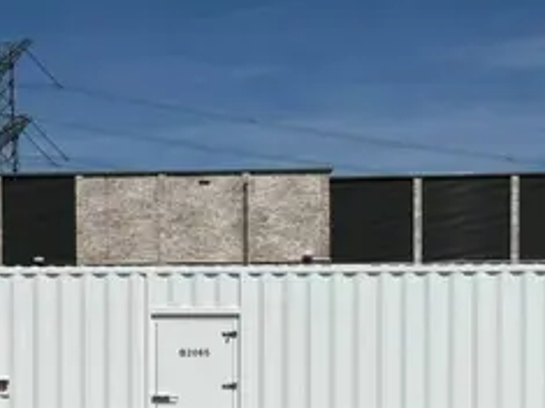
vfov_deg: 14.8
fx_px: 1542
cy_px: 413
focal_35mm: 98
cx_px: 102
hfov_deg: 19.8
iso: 50
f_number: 1.78
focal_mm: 6.76
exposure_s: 1/20408
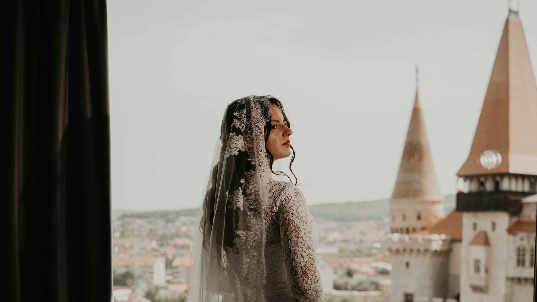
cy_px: 329
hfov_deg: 37.2
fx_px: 797
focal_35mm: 56
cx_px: 265
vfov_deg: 20.5
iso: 640
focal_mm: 35
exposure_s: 1/4000
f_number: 2.5
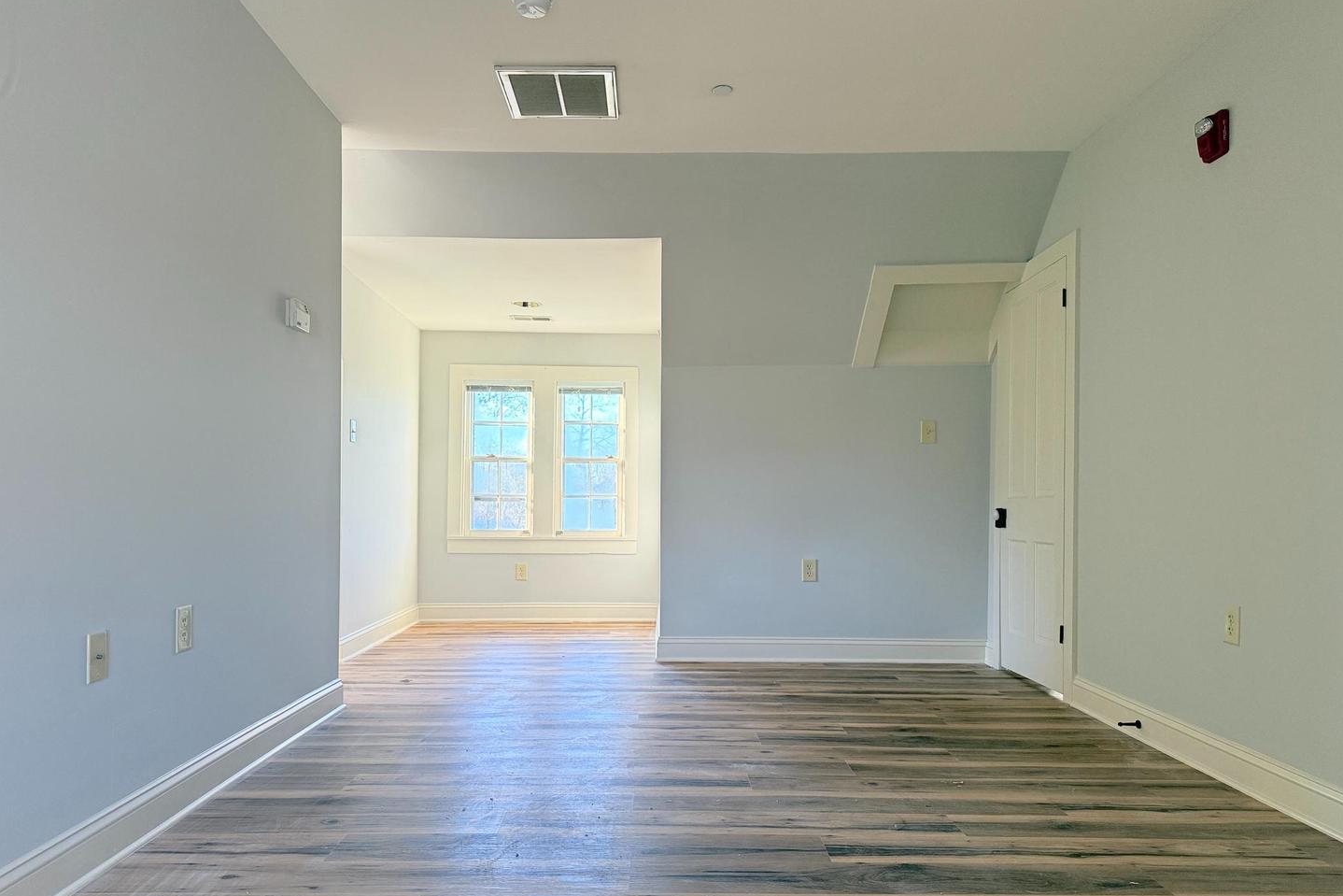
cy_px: 495
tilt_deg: +0.1
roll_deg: -0.6
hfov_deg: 71.5
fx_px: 933
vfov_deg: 51.2
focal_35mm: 25
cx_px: 672
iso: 200
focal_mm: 6.76
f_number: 1.78
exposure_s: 1/185
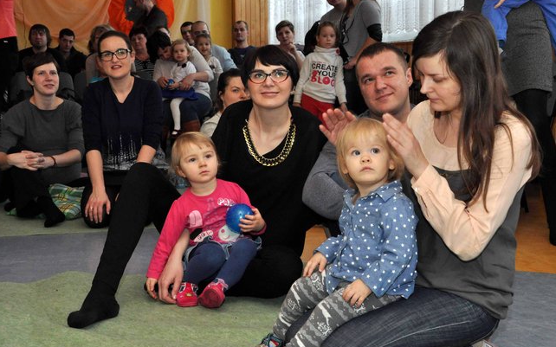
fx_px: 1030
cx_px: 277
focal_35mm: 68
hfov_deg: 30.2
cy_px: 180
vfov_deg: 19.1
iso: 1250
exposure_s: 1/60
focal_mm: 44
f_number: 13
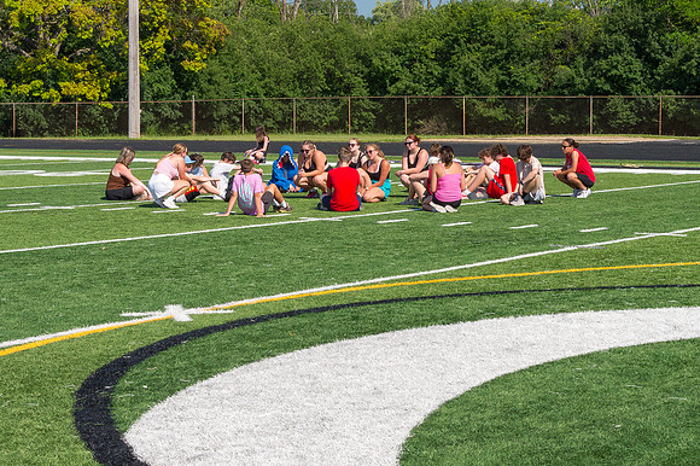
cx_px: 377
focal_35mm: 80
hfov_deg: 25.4
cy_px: 157
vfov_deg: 17.0
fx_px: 1554
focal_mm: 55
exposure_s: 1/640
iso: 1250
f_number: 13
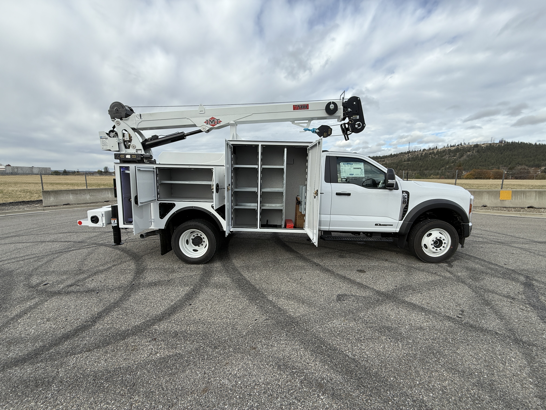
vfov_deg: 85.7
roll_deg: -0.5
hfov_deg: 102.1
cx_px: 273
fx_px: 221
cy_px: 205
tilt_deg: -8.3
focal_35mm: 14
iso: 50
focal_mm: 2.22
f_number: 2.2
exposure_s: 1/1017
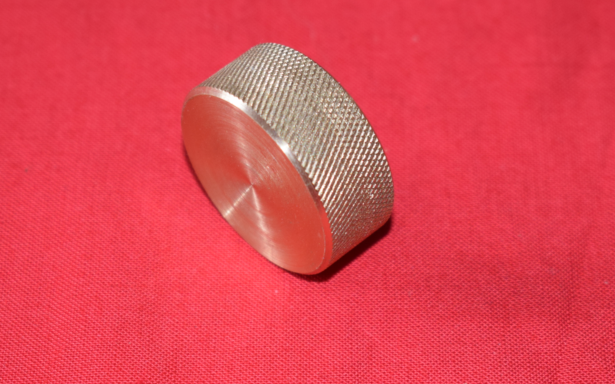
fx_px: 2293
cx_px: 302
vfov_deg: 9.6
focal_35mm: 137
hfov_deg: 15.3
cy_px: 181
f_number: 5.6
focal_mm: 55
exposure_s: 1/60
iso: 800
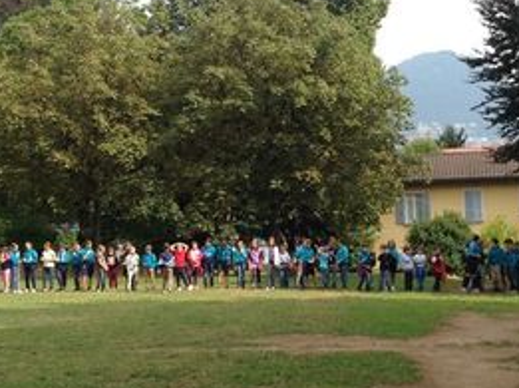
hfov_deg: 25.5
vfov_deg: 19.3
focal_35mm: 76
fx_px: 1138
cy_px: 225
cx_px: 362
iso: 50
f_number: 2.4
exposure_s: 1/847
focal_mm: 4.12
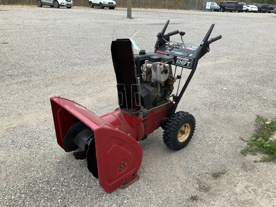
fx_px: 231
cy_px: 104
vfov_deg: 48.2
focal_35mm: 29
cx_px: 138
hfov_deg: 61.7
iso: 64
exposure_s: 1/122
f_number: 1.8
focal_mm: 3
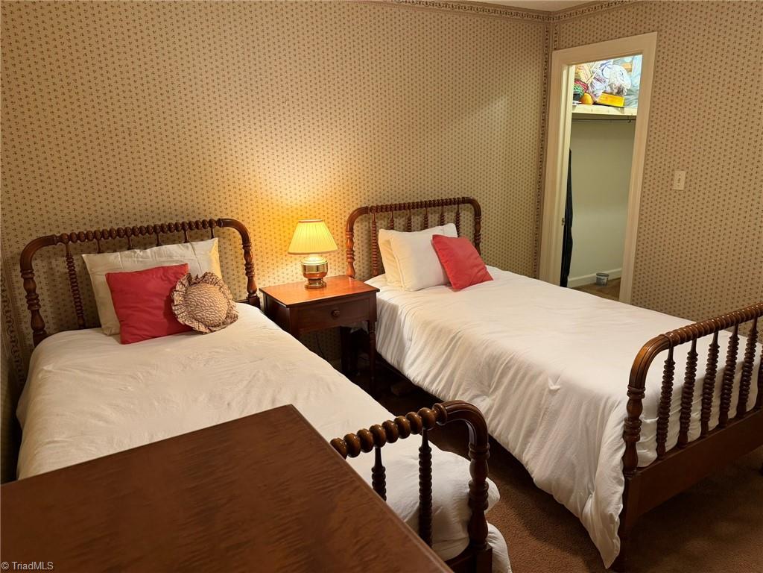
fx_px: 529
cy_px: 286
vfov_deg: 56.8
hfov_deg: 71.6
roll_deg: +1.6
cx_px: 382
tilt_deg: -14.3
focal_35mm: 24
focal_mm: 6.76
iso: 320
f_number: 1.78
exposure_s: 1/60
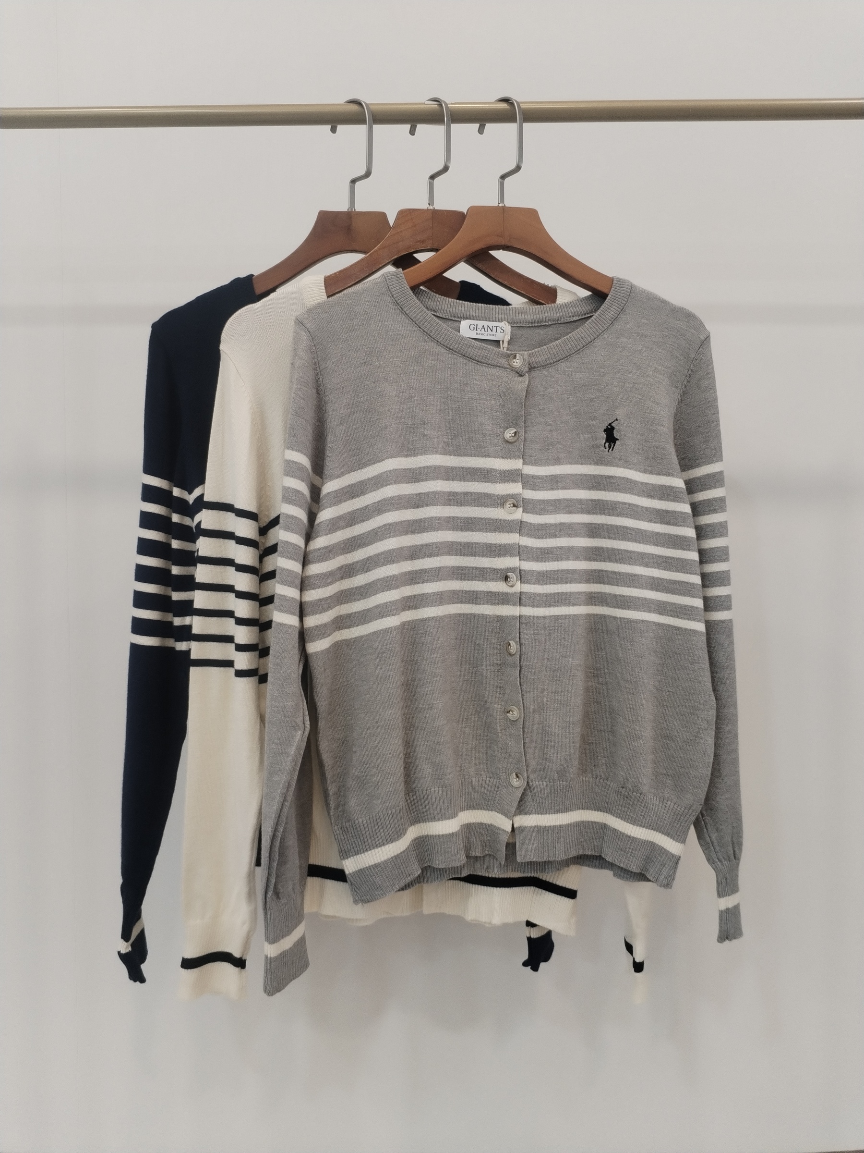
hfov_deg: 48.2
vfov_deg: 61.7
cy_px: 576
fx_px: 965
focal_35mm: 29
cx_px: 432
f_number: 1.8
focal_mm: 4.75
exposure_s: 1/60
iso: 261
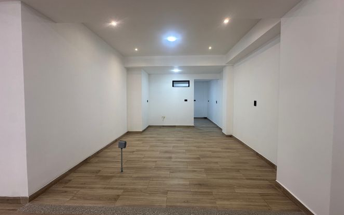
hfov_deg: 101.5
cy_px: 104
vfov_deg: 74.7
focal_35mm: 15
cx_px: 173
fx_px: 141
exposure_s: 1/99
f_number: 2.2
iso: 64
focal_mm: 2.22
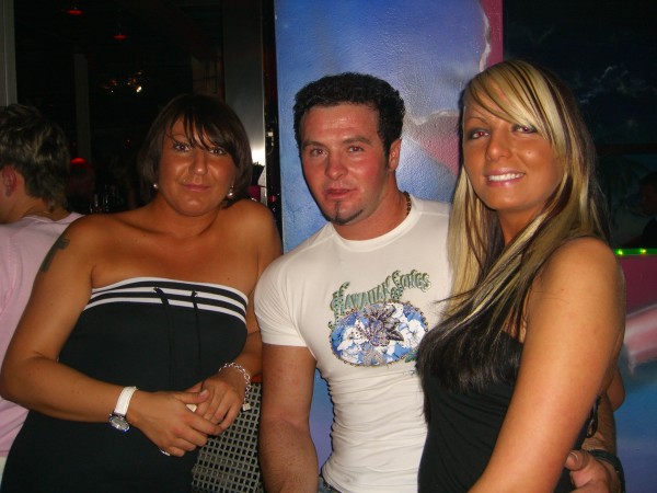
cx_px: 328
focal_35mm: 38
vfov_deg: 37.7
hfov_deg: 49.0
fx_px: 721
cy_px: 246
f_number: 2.8
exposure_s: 1/60
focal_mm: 7.9
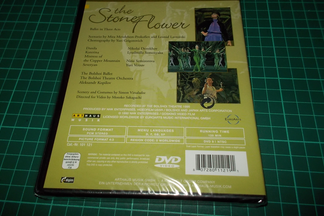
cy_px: 94
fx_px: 279
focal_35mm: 31
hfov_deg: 60.3
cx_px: 161
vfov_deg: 42.2
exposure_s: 1/30
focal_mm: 4.1
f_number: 3.3
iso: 200
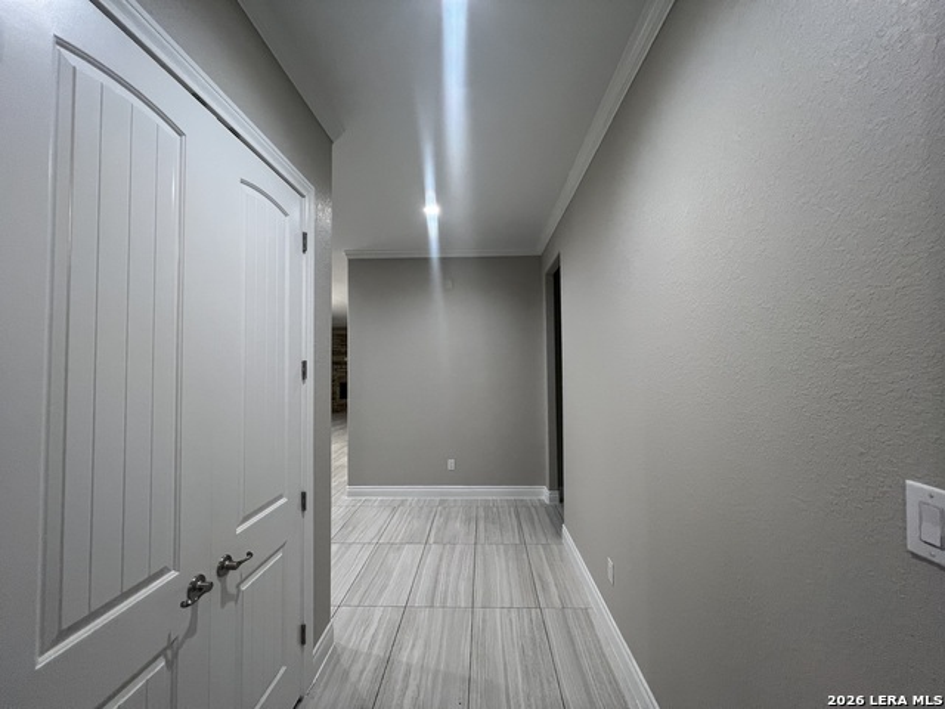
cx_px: 472
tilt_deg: +1.9
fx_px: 355
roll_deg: +0.6
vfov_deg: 89.9
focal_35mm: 13
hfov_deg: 106.2
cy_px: 354
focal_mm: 1.57
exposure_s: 1/60
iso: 200
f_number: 1.8
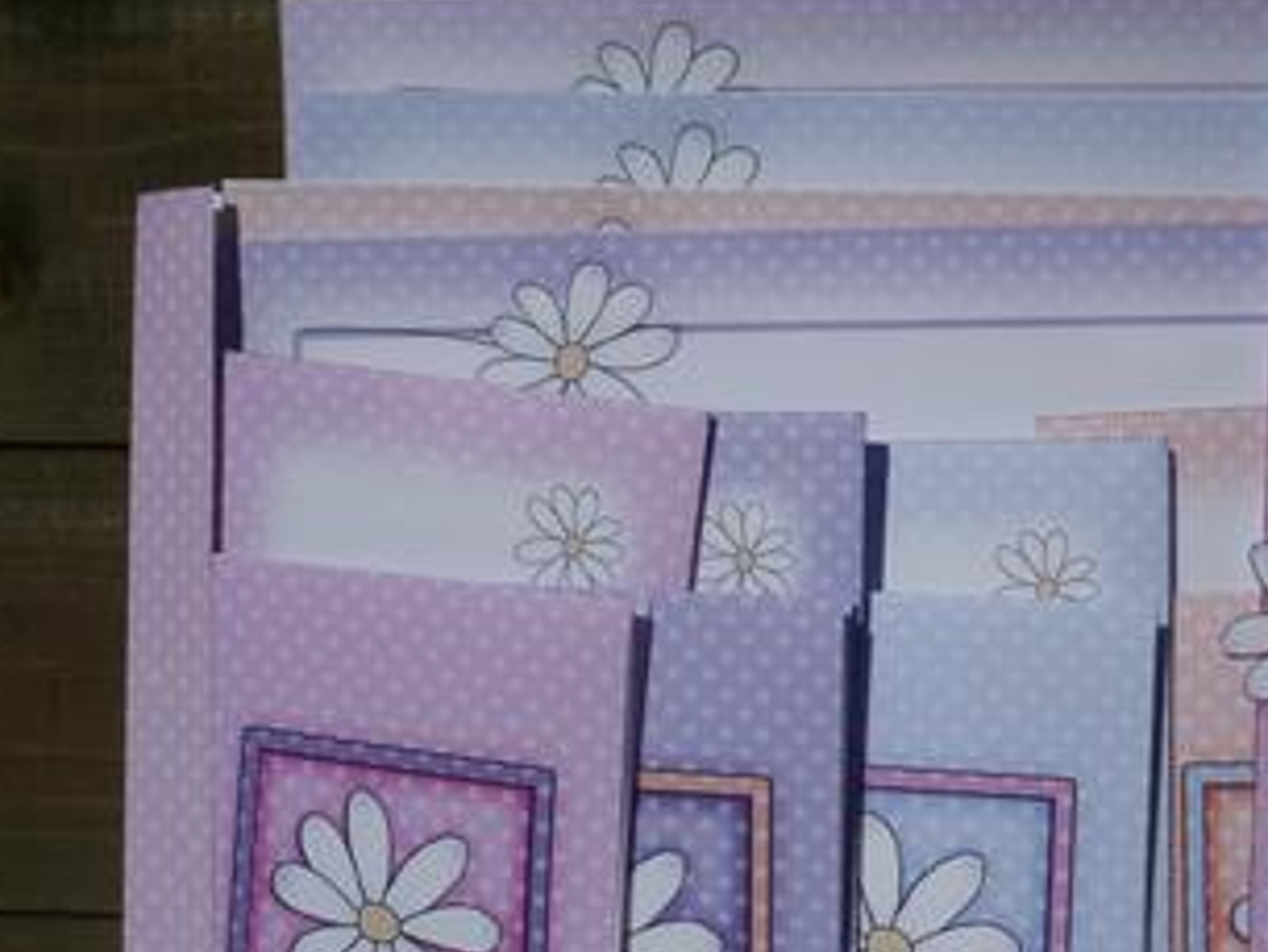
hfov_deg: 31.0
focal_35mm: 62
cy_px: 615
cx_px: 840
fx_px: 2272
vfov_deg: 23.6
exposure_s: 1/1600
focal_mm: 6.9
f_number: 6.3
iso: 80
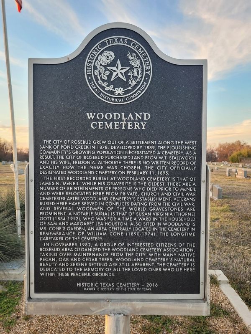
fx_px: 251
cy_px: 167
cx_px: 126
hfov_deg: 53.1
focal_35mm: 26
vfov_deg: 67.3
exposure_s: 1/120
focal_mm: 5.4
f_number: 1.8
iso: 50
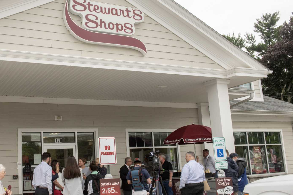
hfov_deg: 44.2
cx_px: 81
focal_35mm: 43
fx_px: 350
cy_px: 114
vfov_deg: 31.2
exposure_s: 1/200
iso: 1000
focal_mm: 29
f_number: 13
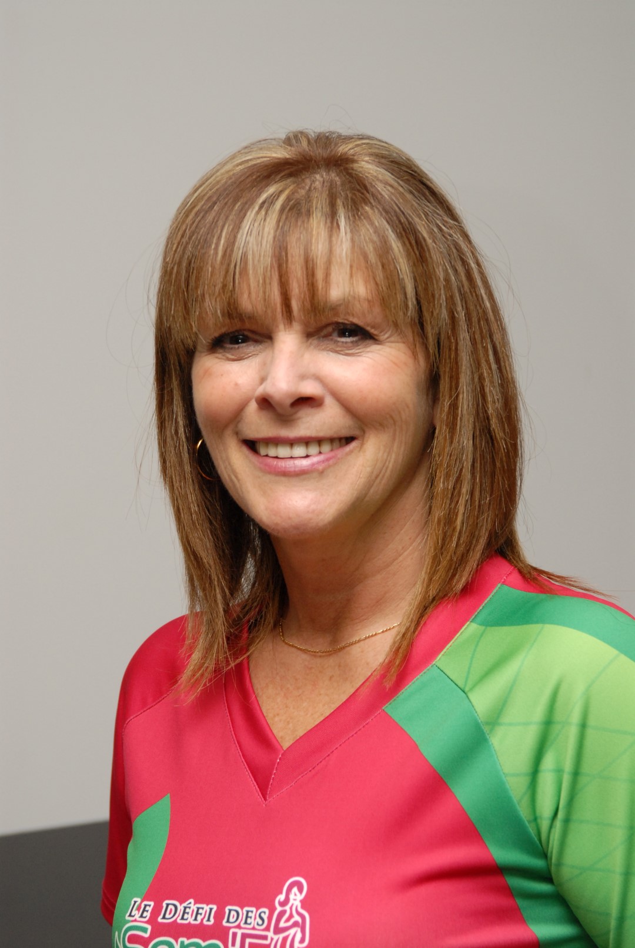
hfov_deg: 15.8
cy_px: 474
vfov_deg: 23.4
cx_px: 318
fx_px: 2295
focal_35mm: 87
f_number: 5.6
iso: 500
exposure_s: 1/160
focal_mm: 58
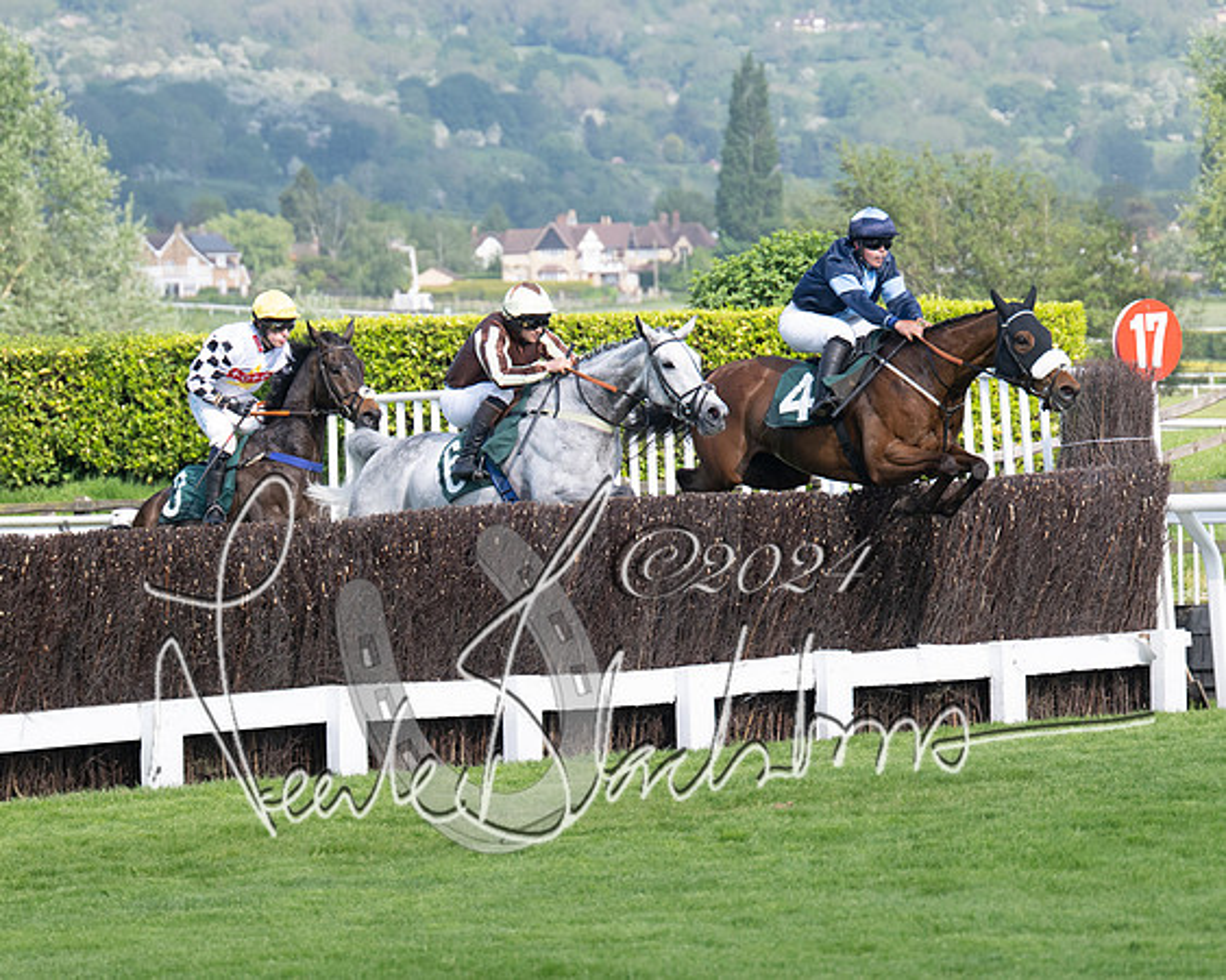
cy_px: 497
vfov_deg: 7.1
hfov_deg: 8.9
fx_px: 7892
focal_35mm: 218
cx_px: 606
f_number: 4
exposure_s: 1/2000
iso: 400
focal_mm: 125
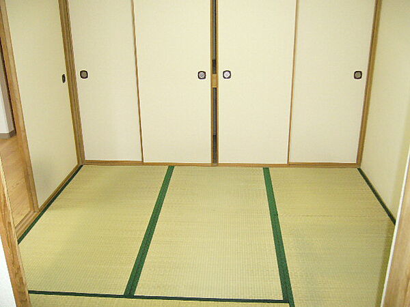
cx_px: 205
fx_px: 415
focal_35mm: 35
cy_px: 154
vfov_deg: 40.7
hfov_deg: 52.6
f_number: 2.8
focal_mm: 5.8
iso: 320
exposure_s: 1/30
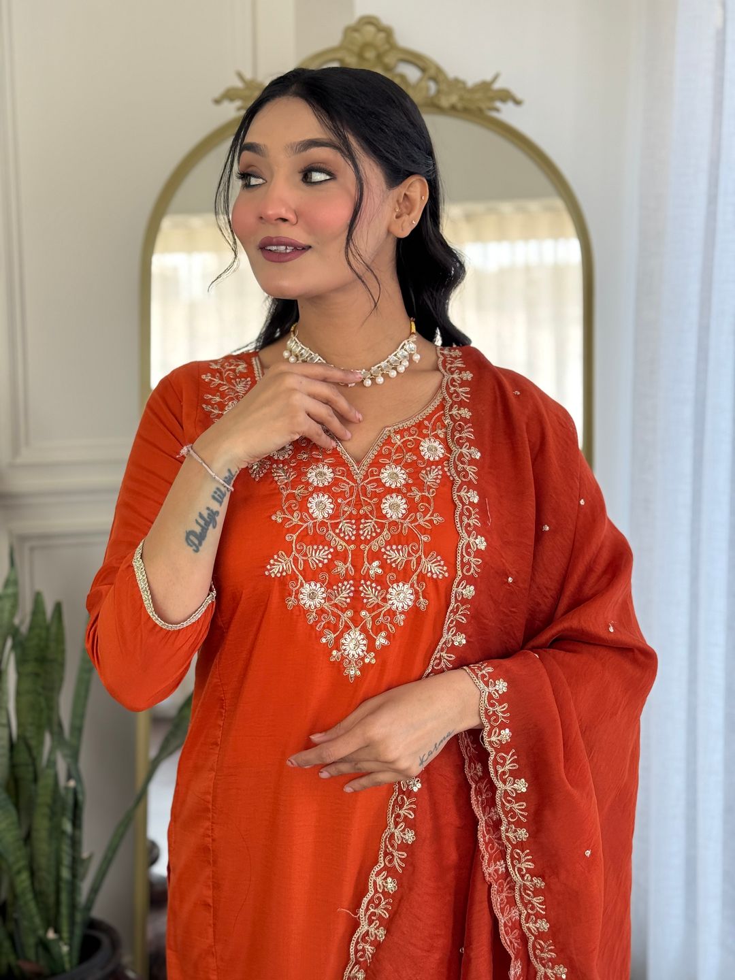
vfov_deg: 39.7
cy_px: 490
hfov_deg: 30.3
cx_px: 368
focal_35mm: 48
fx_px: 1359
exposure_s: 1/114
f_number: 1.78
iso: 160
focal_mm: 6.76
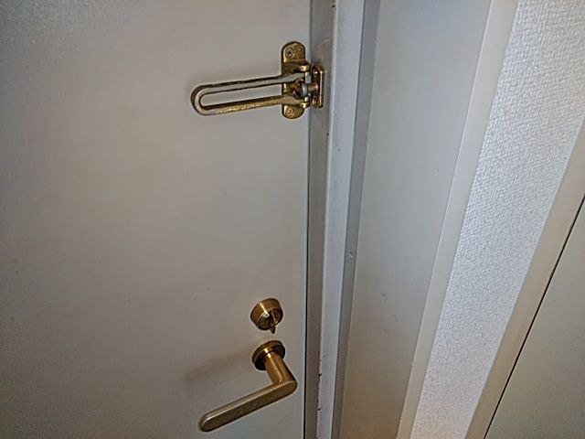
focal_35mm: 27
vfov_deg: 51.4
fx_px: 456
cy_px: 220
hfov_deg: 65.3
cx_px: 292
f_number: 2.2
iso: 242
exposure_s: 1/60
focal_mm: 3.46
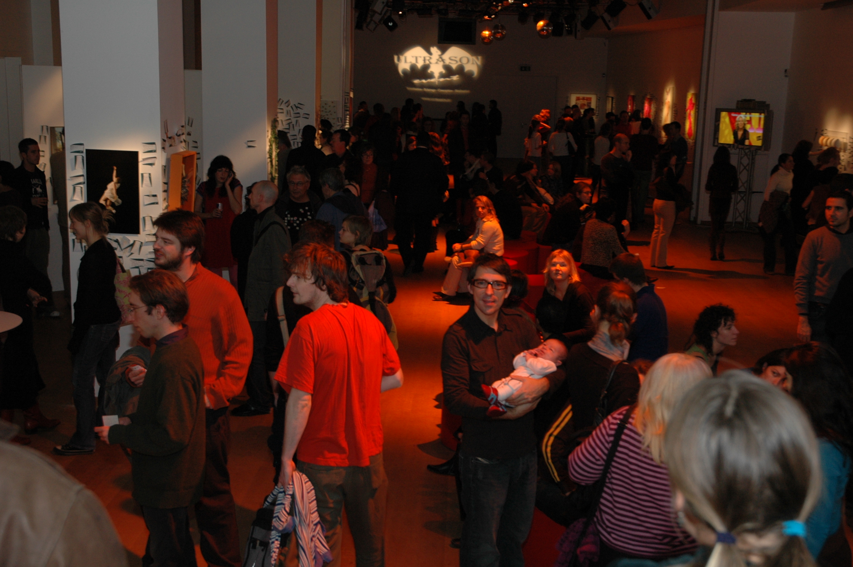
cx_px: 426
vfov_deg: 28.9
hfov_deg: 42.4
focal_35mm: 46
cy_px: 284
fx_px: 1100
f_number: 5
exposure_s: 1/60
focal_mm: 31
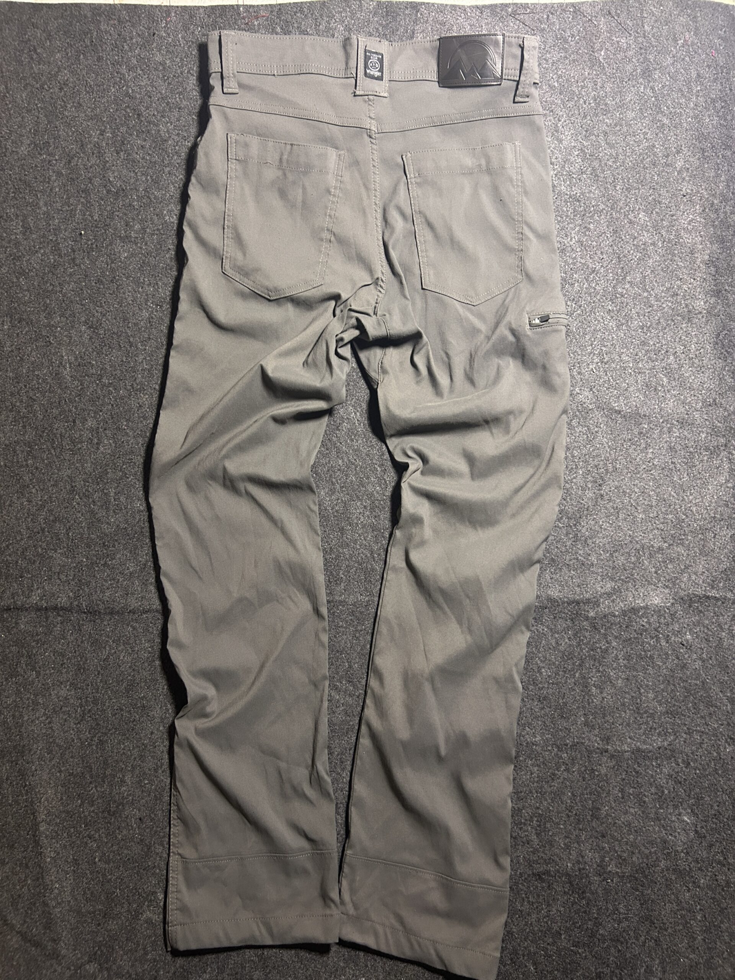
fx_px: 736
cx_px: 368
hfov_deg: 53.1
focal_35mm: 26
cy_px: 490
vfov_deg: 67.3
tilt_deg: -62.5
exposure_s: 1/50
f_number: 1.5
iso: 400
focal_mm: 5.7
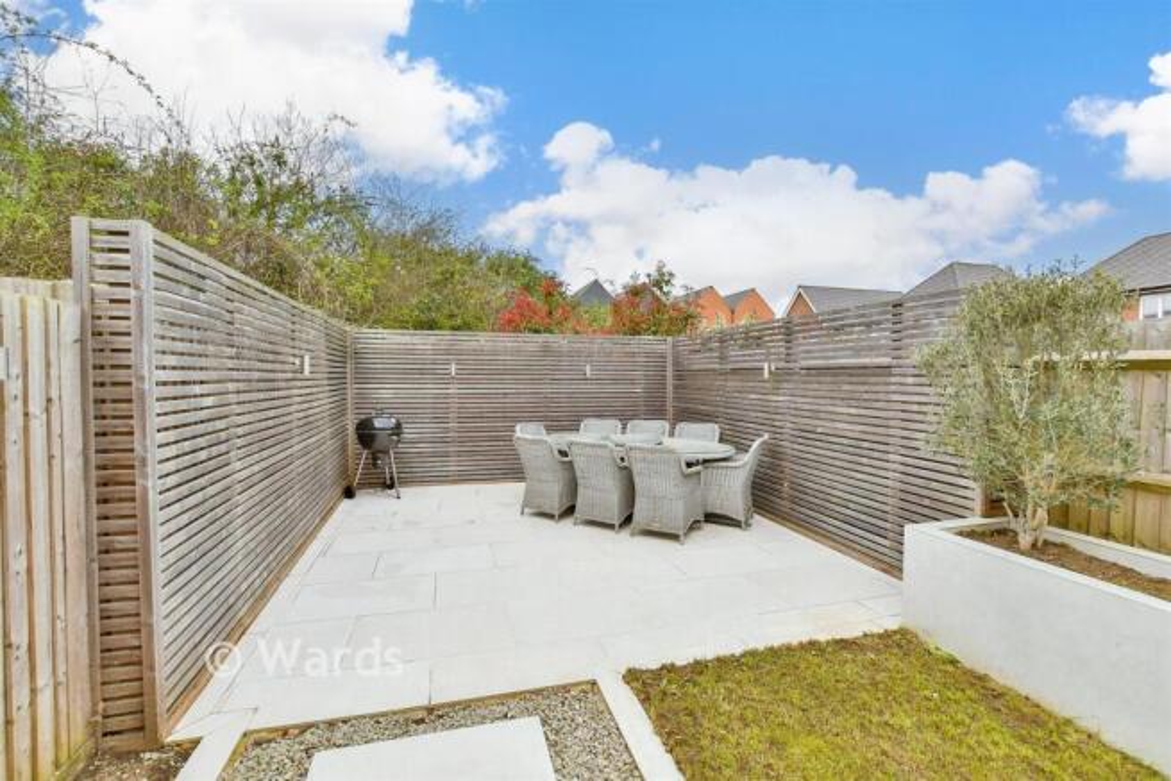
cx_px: 586
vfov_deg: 77.4
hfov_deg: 100.4
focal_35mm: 15
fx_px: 488
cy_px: 390
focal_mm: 10
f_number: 9
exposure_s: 1/320
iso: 500
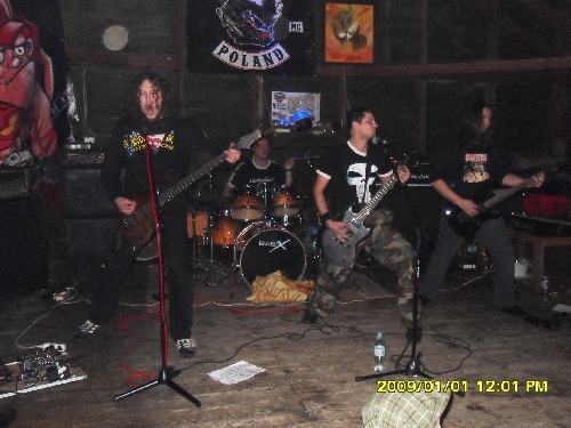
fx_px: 577
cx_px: 286
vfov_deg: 40.7
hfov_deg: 52.6
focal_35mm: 35
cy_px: 214
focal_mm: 6.3
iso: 640
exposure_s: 1/45
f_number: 3.5
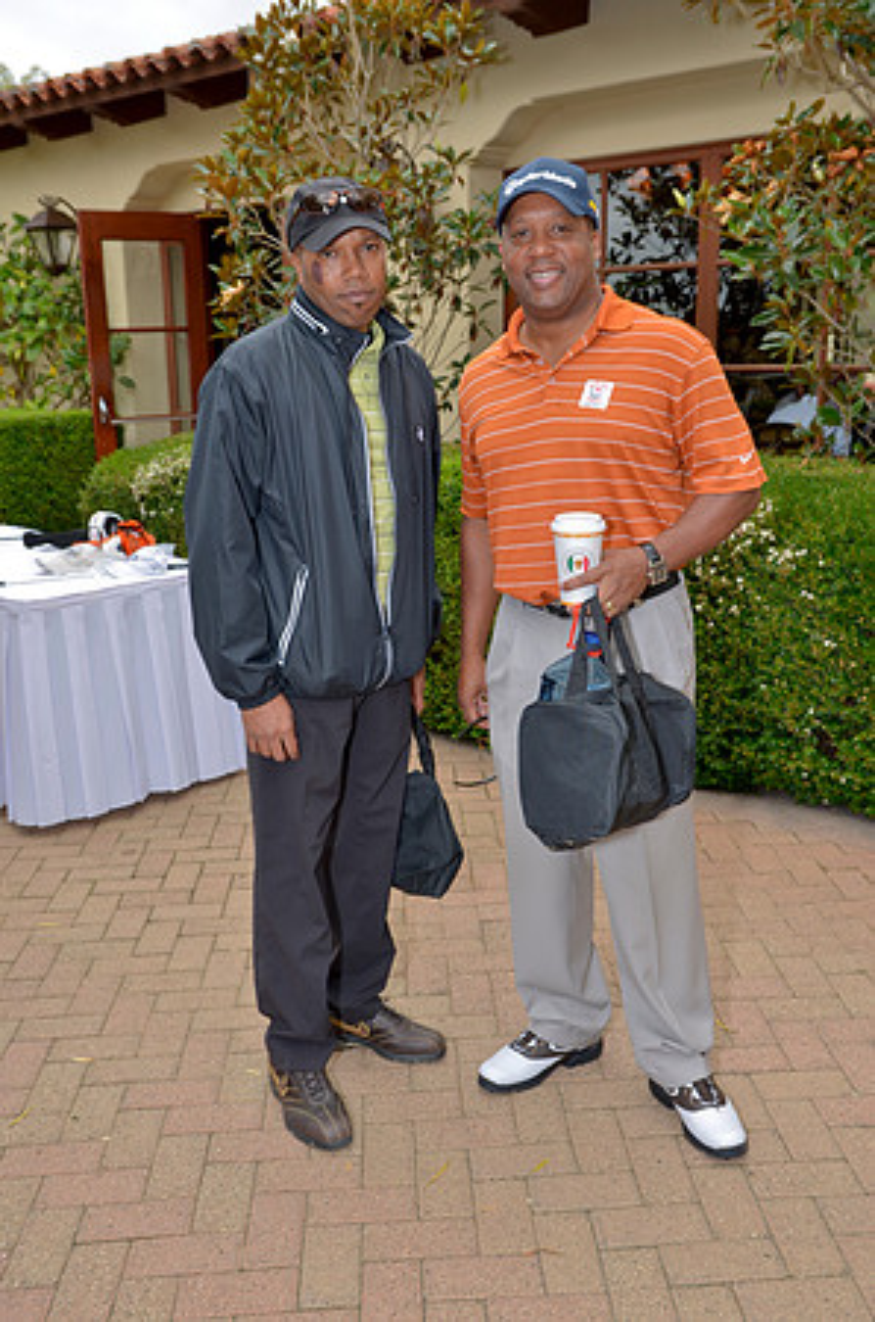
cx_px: 438
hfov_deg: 36.7
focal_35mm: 36
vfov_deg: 53.2
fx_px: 1319
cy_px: 661
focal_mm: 24
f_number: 5
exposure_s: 1/200
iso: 100
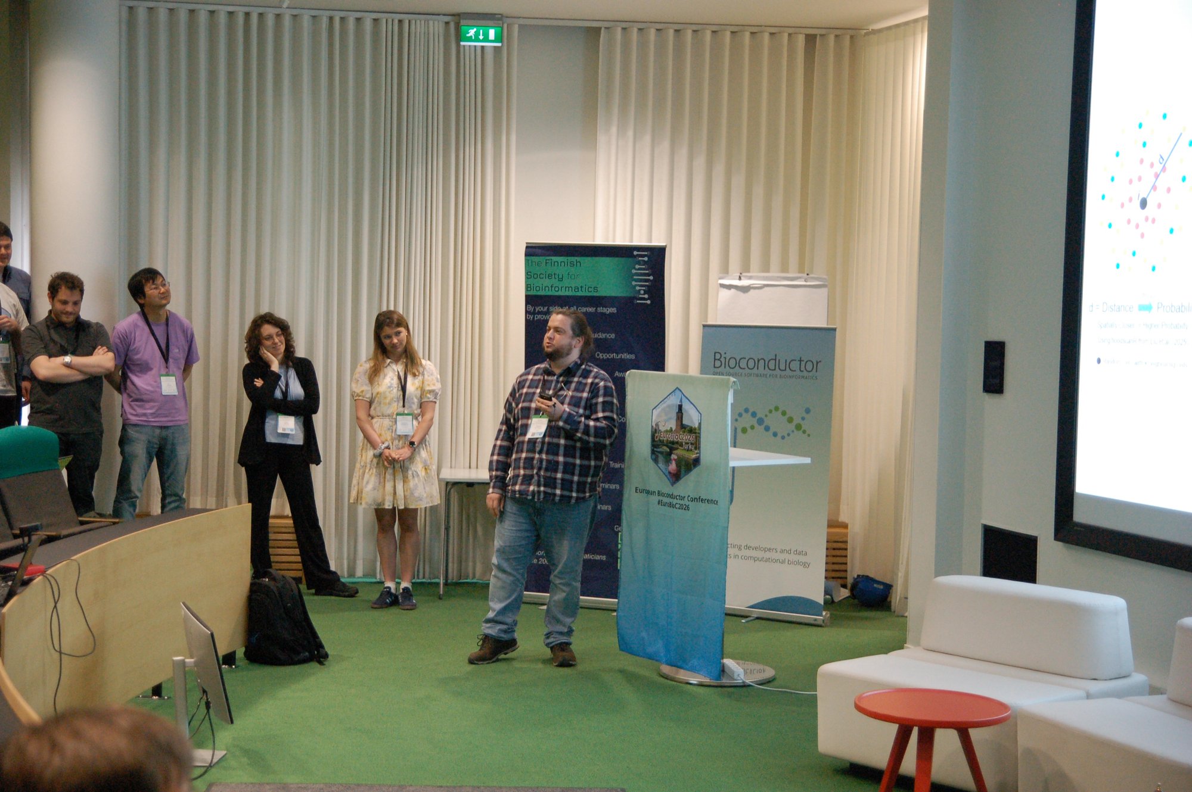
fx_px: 1886
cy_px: 396
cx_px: 596
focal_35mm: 57
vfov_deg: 23.7
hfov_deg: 35.1
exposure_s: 1/125
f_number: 3.2
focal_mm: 38
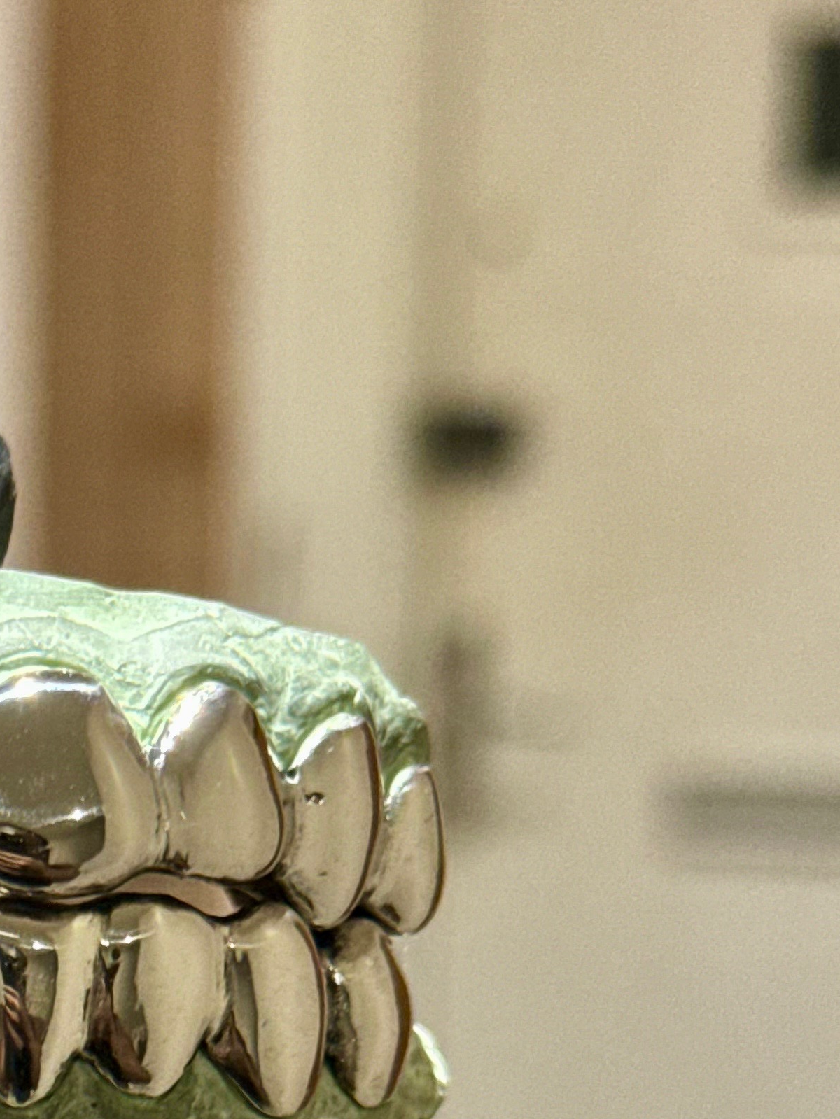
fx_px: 3913
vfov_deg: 16.1
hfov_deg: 12.1
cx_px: -60
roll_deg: -0.6
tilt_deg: -13.2
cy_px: 997
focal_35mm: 121
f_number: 1.78
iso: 320
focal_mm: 6.76
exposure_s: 1/33
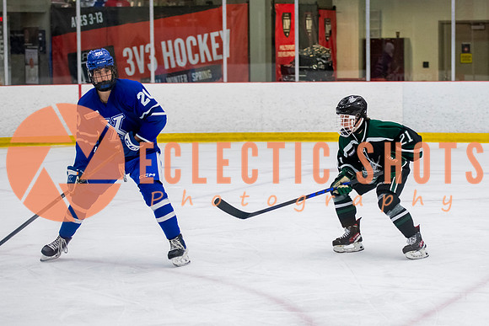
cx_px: 344
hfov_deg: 16.9
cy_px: 191
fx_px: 1640
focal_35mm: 121
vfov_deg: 11.4
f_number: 3.2
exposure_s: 1/640
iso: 2000
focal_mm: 78
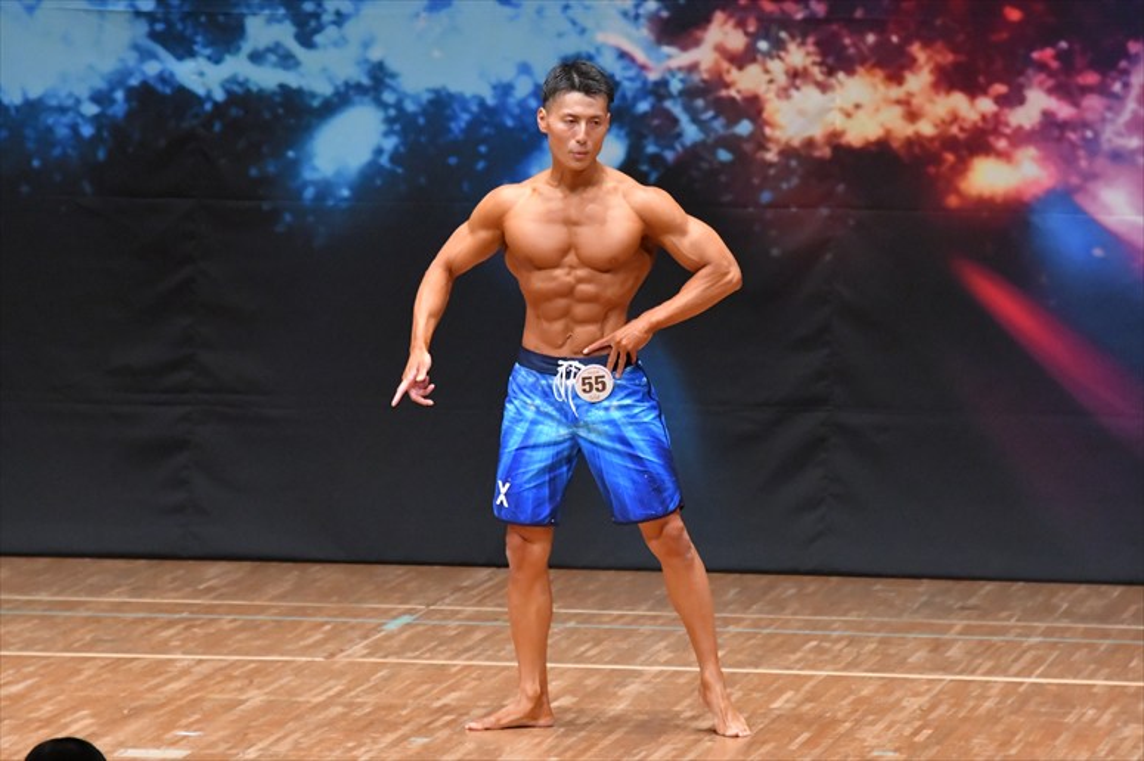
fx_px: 9052
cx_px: 572
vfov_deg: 4.8
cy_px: 380
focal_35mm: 285
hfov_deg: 7.2
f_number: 5.6
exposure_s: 1/400
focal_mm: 190
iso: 8000
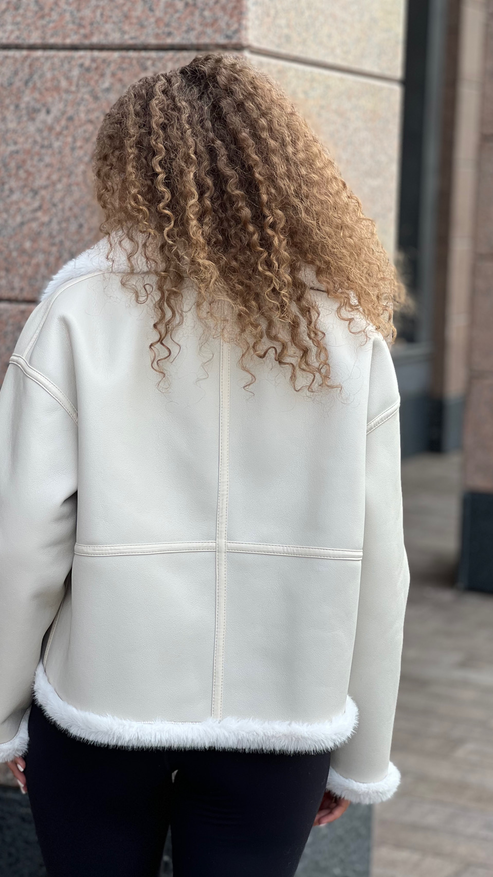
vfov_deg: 25.3
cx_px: 202
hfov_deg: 14.4
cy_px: 438
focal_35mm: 84
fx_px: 1952
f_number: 2.8
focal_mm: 9
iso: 20
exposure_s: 1/141
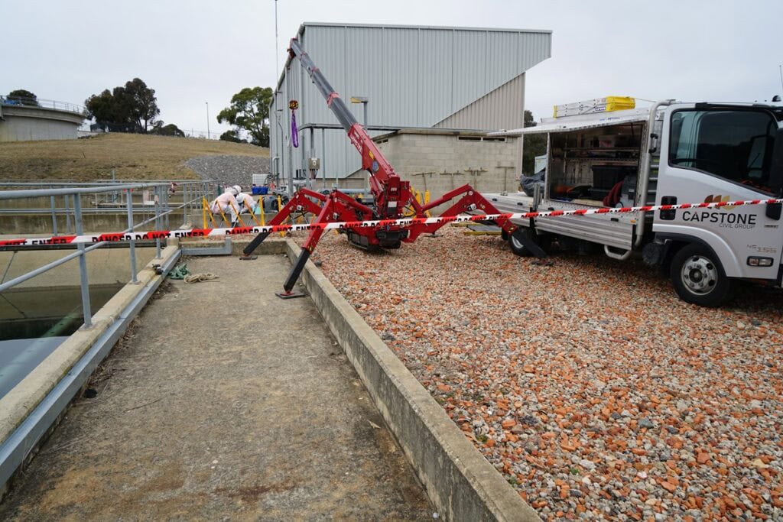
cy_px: 261
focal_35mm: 24
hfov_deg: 73.7
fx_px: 522
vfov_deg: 53.1
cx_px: 392
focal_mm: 24
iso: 100
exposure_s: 1/80
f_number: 8
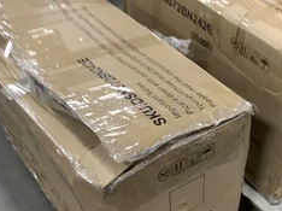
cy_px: 133
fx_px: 431
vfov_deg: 27.4
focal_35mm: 53
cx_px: 207
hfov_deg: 35.5
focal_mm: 3.3
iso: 320
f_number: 2.4
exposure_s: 1/30
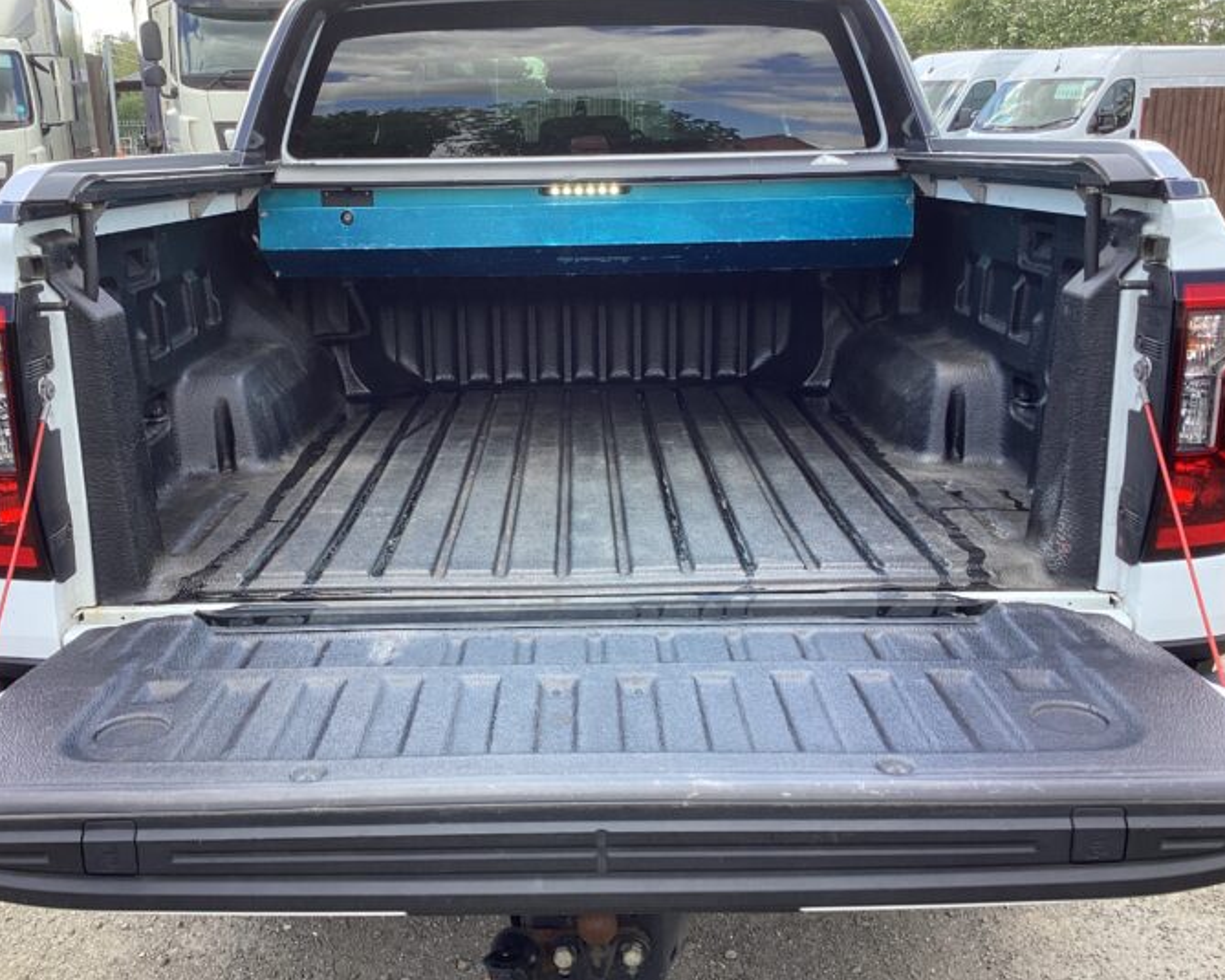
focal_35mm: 36
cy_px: 501
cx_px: 568
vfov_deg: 41.1
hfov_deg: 50.2
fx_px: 1305
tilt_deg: -16.6
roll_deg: +1.1
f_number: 2.4
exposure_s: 1/130
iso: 25
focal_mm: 3.3
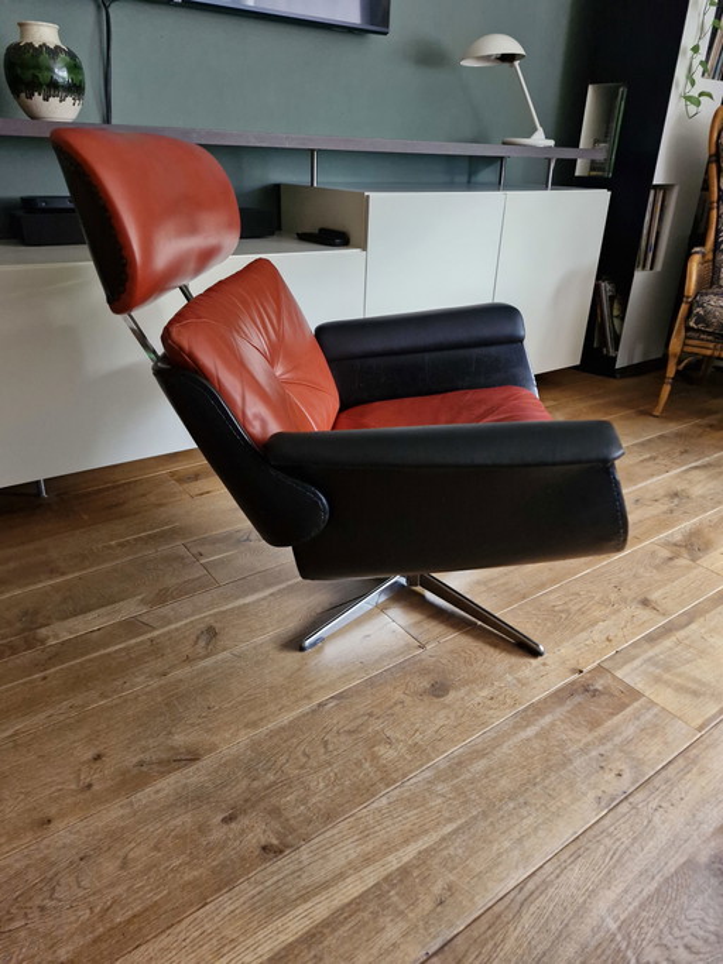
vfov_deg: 73.9
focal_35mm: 23
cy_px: 482
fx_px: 641
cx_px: 362
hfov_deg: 58.9
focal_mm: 5.54
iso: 800
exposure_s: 1/100
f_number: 1.8
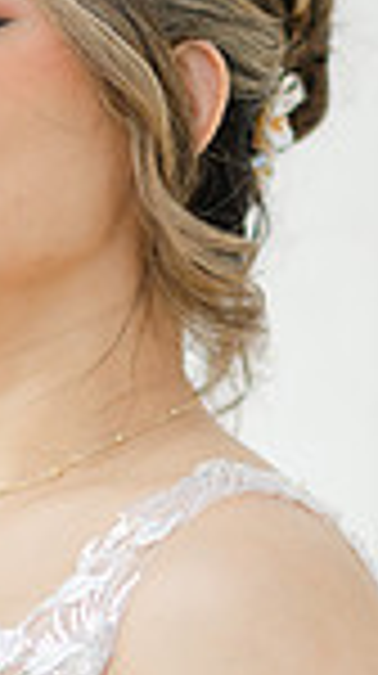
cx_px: -54
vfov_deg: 8.0
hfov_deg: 4.5
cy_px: 662
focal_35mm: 268
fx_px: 4792
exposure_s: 1/5000
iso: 80
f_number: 1.8
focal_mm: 85
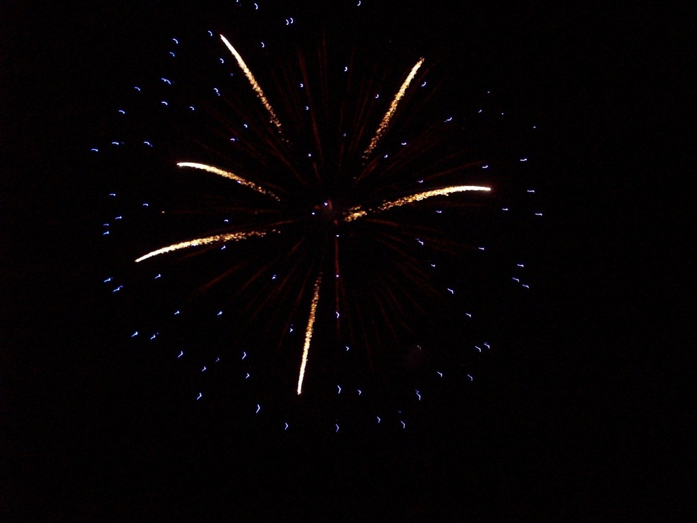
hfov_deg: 50.1
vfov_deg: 38.7
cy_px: 262
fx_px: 745
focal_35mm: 37
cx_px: 348
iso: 200
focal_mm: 6.2
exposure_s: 1/8
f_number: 2.8
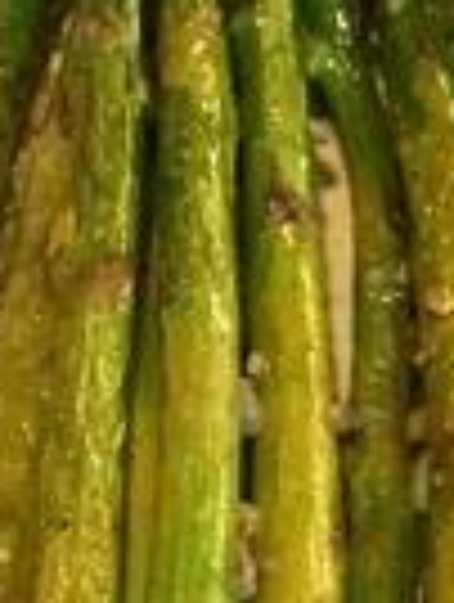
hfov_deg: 10.3
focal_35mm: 143
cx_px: 40
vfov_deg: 13.8
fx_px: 2493
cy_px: 243
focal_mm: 4.12
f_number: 2.2
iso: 250
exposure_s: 1/30
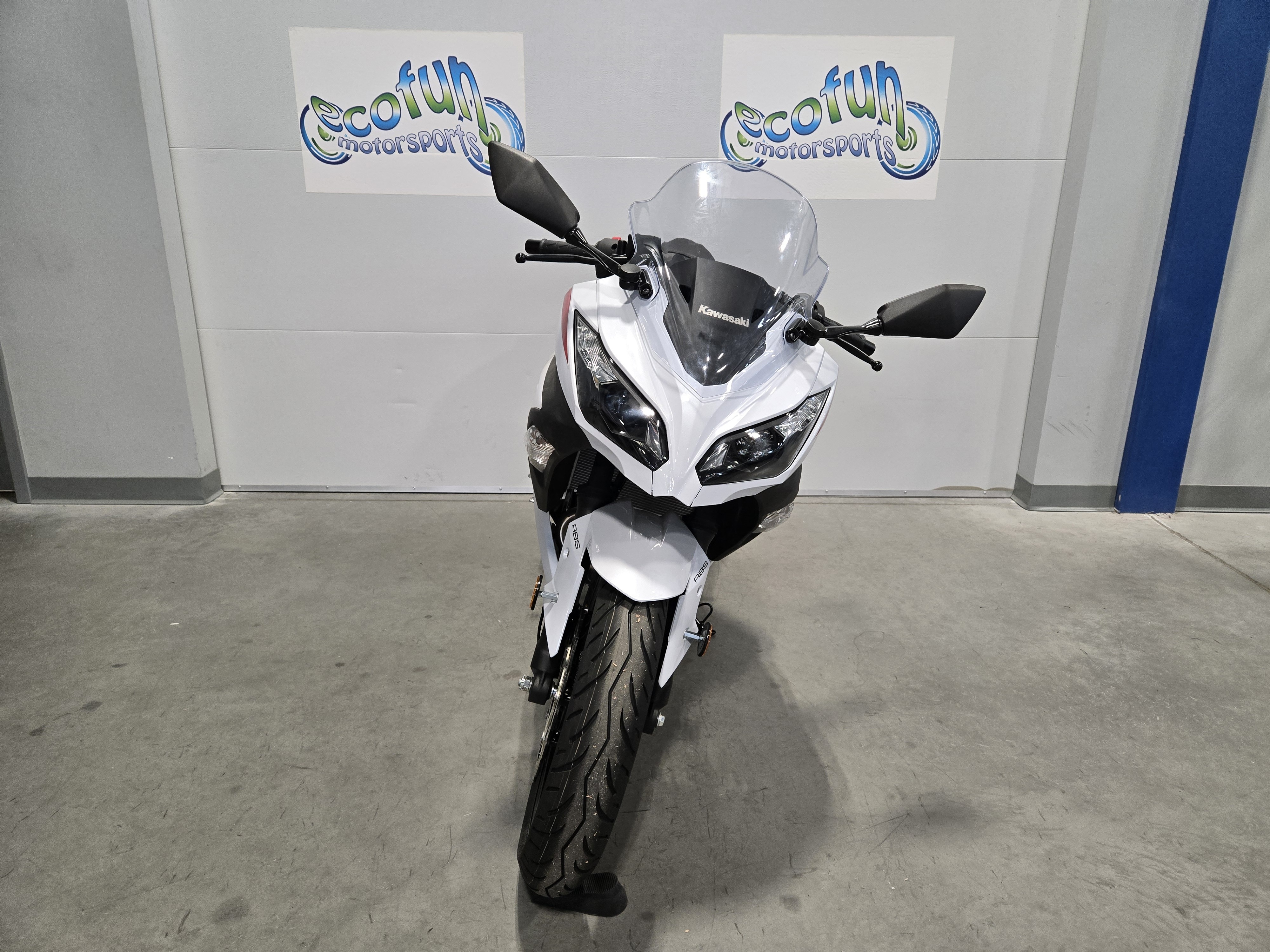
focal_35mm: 23
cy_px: 476
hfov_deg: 73.9
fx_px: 844
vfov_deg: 58.9
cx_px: 635
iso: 200
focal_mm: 5.4
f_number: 1.8
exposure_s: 1/120
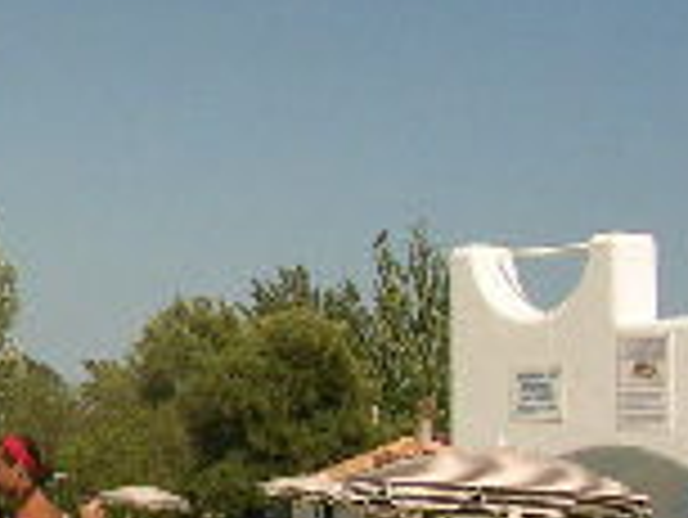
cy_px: 266
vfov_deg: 11.7
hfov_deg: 14.4
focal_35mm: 127
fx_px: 2526
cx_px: -355
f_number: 5.6
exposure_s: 1/459
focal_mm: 5.8
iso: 50
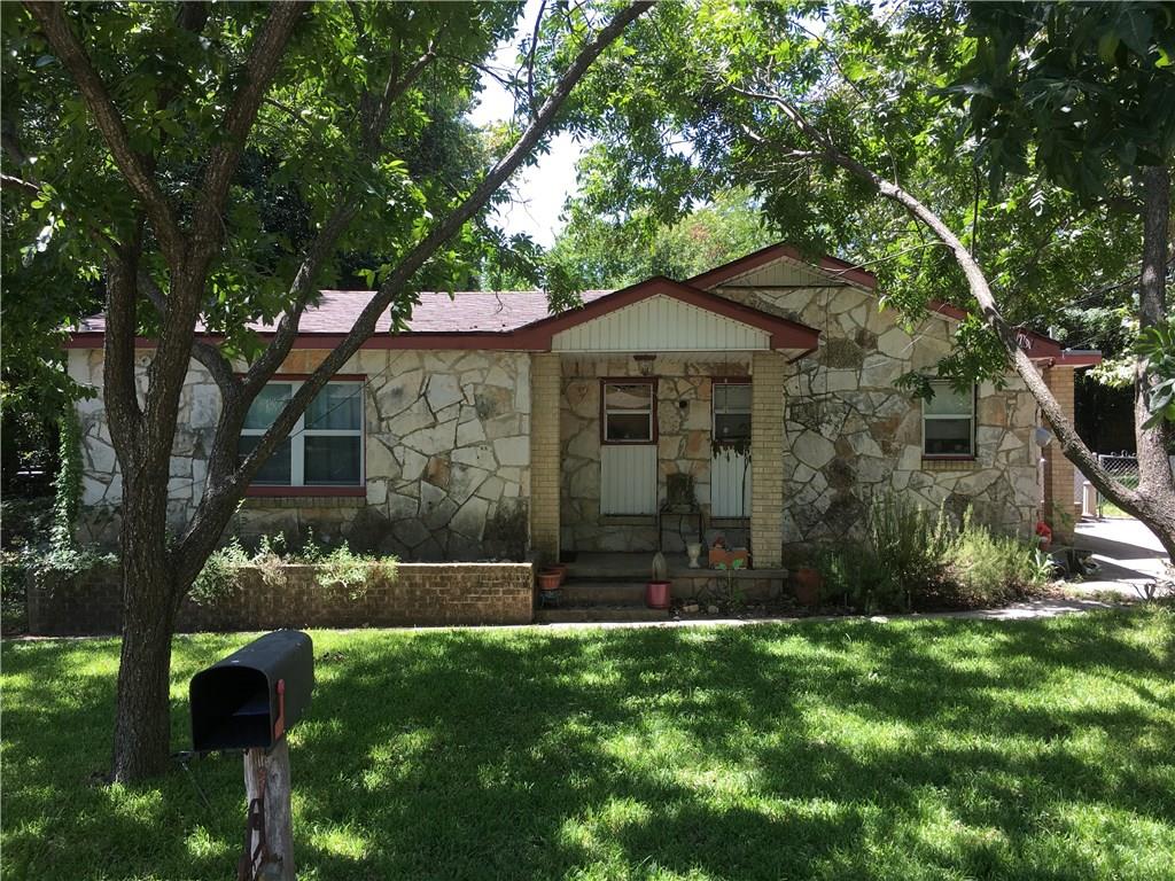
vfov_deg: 48.2
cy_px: 440
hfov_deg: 61.7
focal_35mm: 29
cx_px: 588
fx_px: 984
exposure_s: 1/242
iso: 25
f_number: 2.2
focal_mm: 4.15
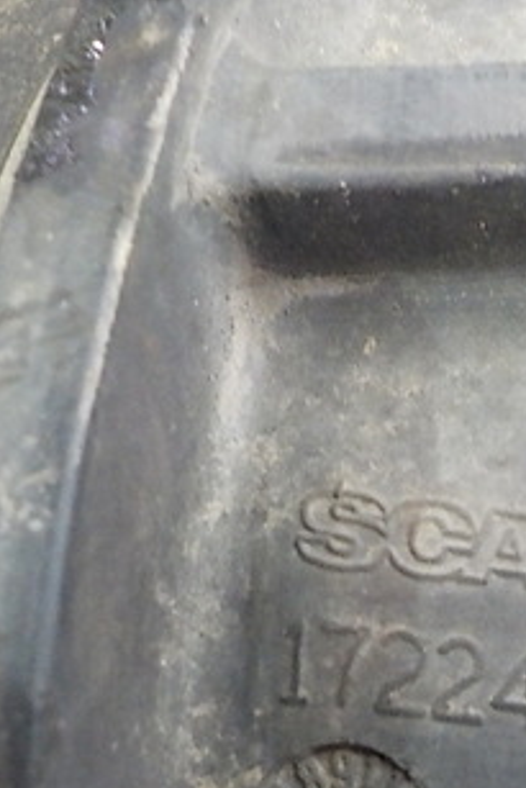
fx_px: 1423
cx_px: 529
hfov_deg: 20.3
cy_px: 593
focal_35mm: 65
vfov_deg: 30.4
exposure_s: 1/20
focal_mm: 4.1
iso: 400
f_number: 3.3
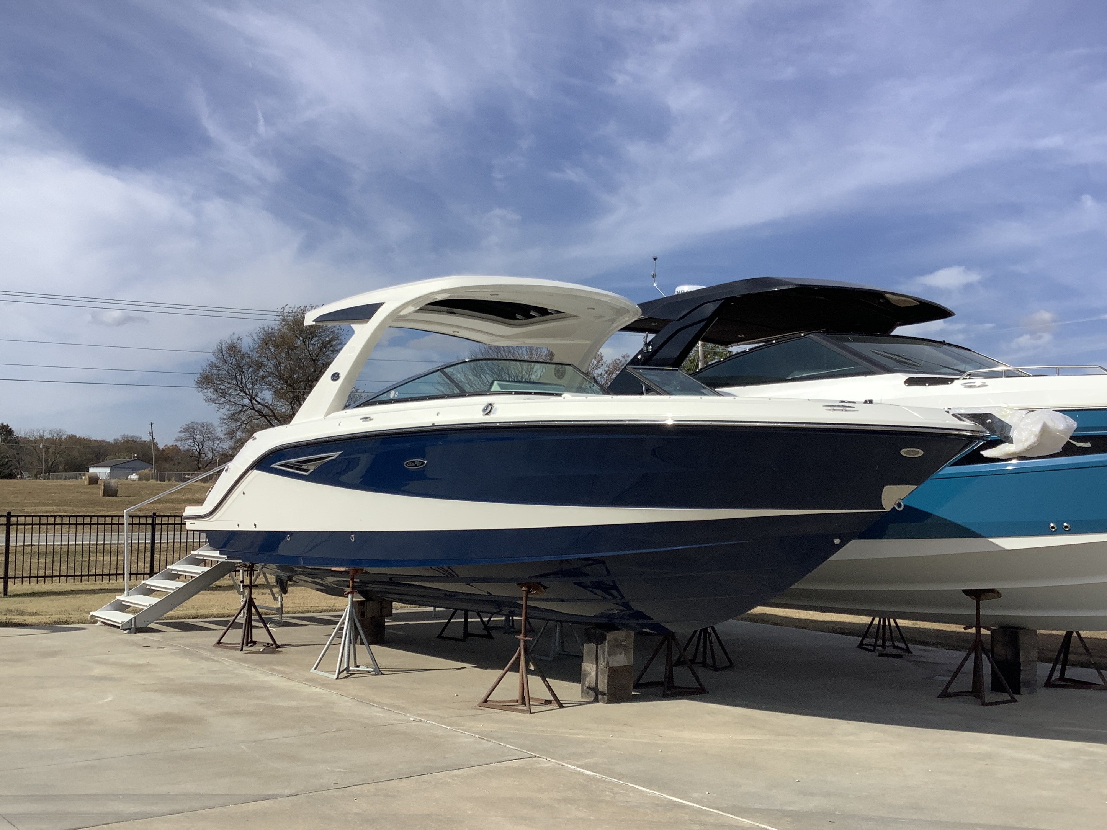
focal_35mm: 35
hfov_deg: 52.6
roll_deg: -1.3
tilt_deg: +2.4
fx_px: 1119
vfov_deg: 40.7
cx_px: 564
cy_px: 444
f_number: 2.4
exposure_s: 1/2469
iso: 25
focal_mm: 3.3
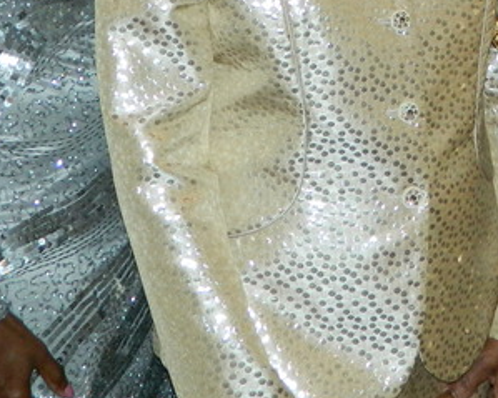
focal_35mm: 122
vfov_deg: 12.1
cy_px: -197
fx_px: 1798
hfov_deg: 15.6
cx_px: 429
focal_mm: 6.2
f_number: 3.3
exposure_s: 1/40
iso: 200
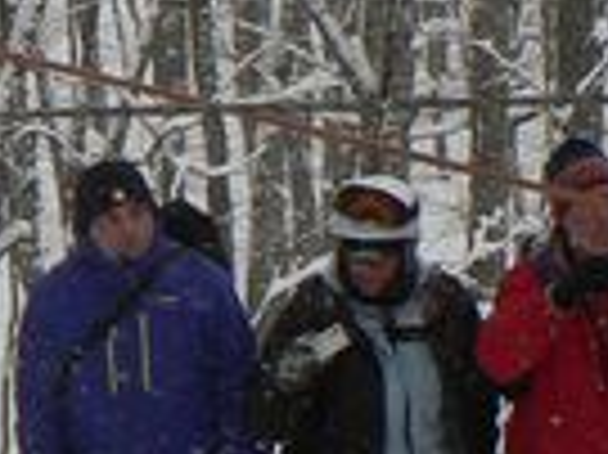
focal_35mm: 213
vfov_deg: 6.9
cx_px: -27
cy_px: 589
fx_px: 3738
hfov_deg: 9.2
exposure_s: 1/400
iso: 100
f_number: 4
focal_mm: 6
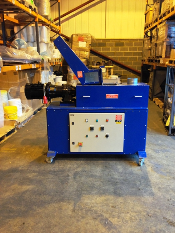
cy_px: 116
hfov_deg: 43.0
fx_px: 222
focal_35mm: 33
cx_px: 88
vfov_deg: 55.3
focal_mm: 4.13
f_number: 2.4
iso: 250
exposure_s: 1/20
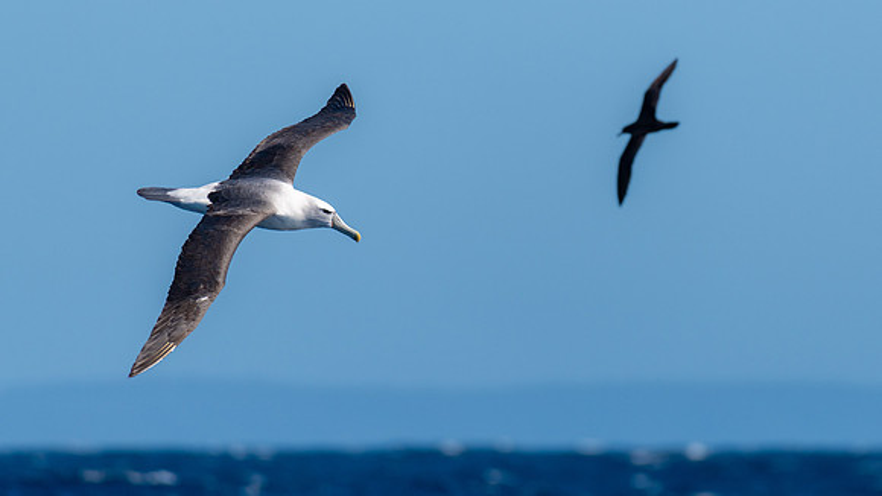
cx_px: 569
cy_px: 215
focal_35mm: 758
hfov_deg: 2.9
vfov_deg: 1.6
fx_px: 17727
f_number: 6.3
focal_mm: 500
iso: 220
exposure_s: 1/2500
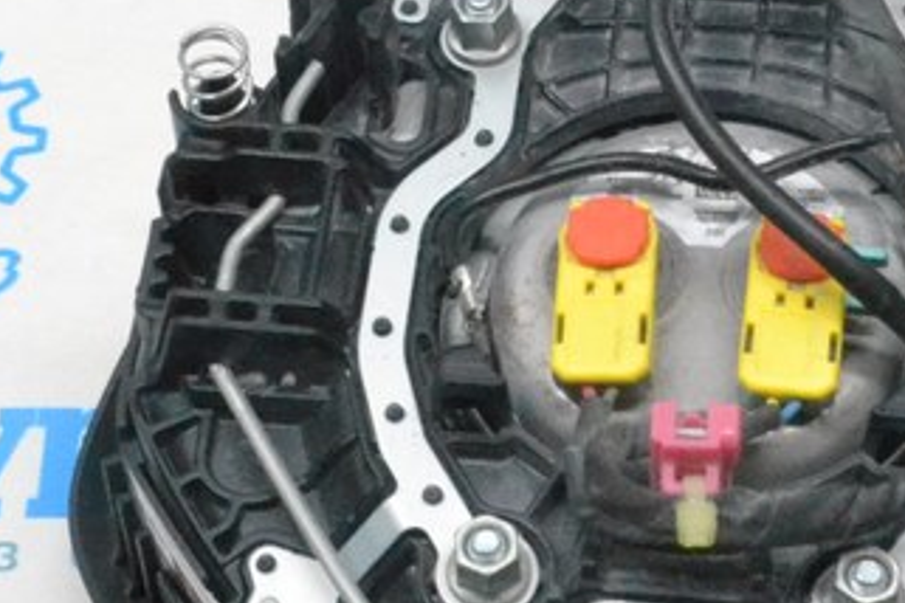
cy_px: 154
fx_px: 2891
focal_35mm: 115
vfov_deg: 11.9
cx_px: 536
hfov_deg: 17.8
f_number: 13
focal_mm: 24
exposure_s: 1/100
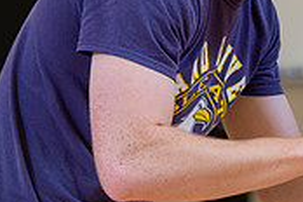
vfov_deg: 3.2
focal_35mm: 433
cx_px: 465
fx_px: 3644
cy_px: 76
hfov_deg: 4.7
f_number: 3.2
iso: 500
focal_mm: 130
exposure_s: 1/160
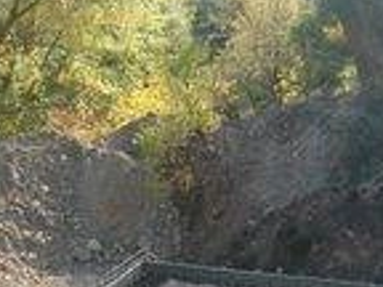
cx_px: 266
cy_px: 345
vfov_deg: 14.7
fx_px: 1073
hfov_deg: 20.1
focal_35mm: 97
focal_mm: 5.8
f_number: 7.1
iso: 100
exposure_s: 1/90
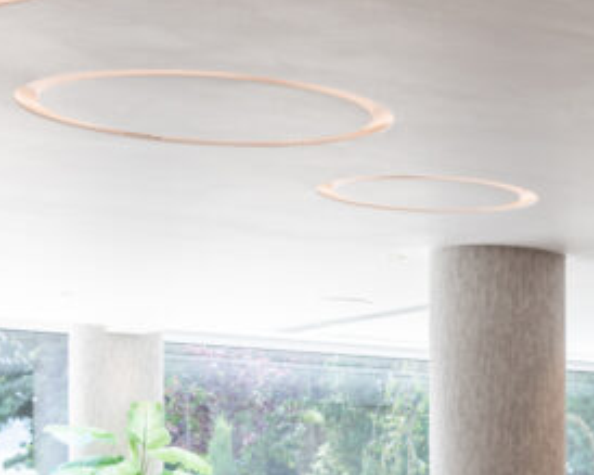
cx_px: 858
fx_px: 2126
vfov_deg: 12.5
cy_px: 537
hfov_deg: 14.9
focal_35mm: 121
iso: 200
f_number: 8
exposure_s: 1/60
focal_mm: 34
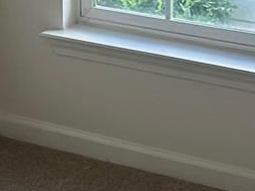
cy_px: -205
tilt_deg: -6.6
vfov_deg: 7.4
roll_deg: +0.6
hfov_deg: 10.2
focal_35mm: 192
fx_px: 1414
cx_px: 26
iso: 80
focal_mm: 6.86
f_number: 1.78
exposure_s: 1/218
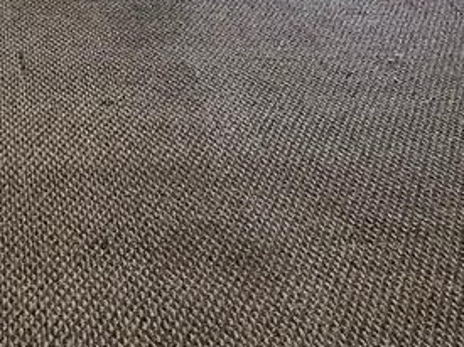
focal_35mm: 68
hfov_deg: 27.3
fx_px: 911
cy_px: -296
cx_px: 25
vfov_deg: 17.2
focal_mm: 2.2
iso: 200
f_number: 1.9
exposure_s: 1/120
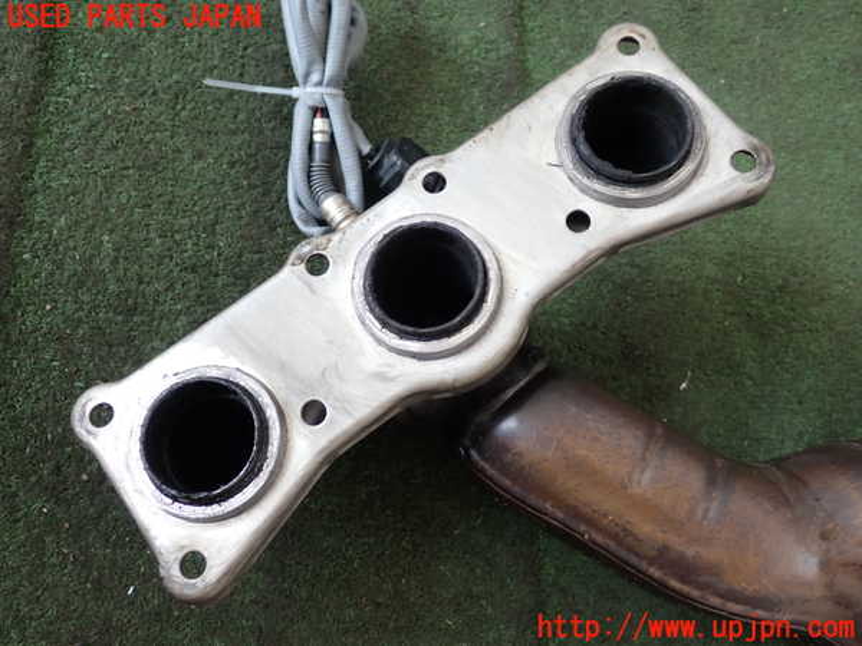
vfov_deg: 39.7
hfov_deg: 51.4
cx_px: 431
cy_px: 323
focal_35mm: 36
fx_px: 896
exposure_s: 1/50
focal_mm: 6.37
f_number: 2.5
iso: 200
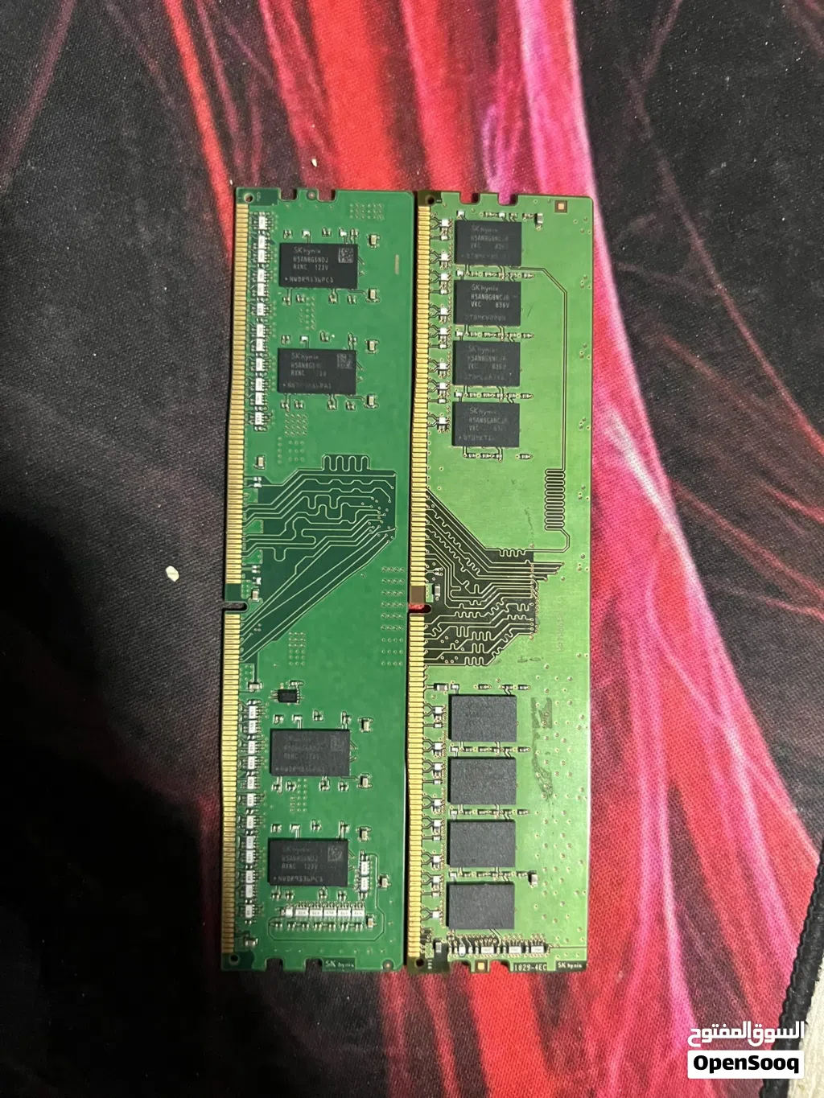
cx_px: 412
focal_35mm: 26
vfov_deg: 67.3
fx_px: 825
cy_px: 549
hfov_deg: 53.1
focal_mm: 5.7
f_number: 1.5
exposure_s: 1/40
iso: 500
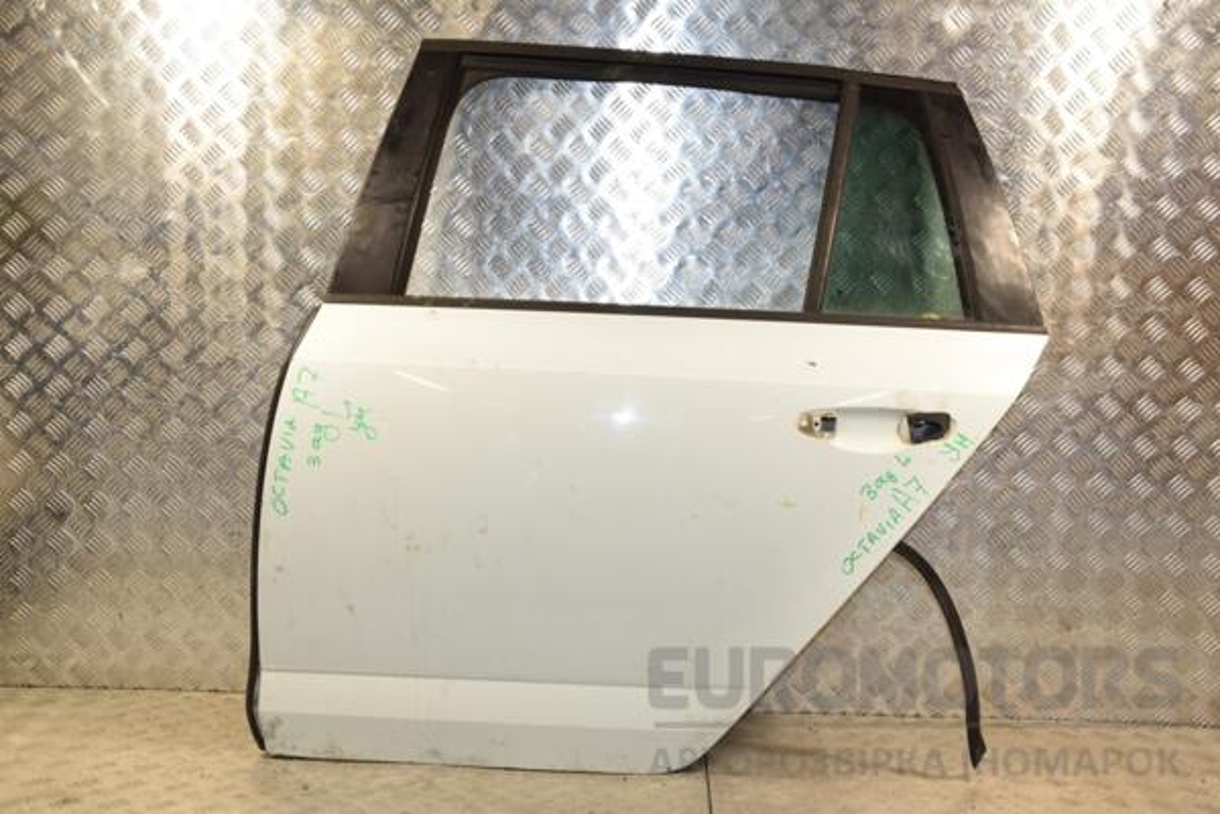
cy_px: 407
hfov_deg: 46.4
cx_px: 610
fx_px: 1423
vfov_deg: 31.9
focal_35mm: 42
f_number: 8
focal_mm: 28
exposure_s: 1/200
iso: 800
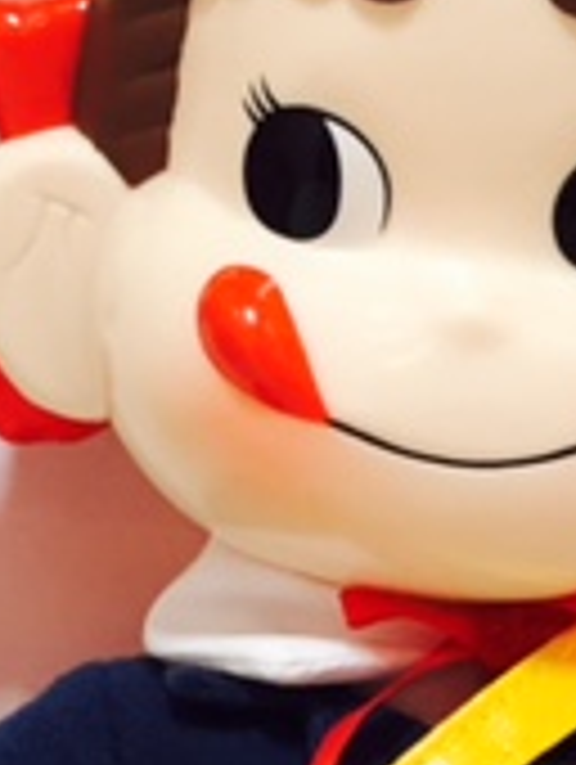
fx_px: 2412
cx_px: 486
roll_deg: -0.6
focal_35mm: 109
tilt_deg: -8.9
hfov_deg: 13.5
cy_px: 950
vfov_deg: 17.1
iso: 125
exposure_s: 1/33
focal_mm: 4.15
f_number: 2.2
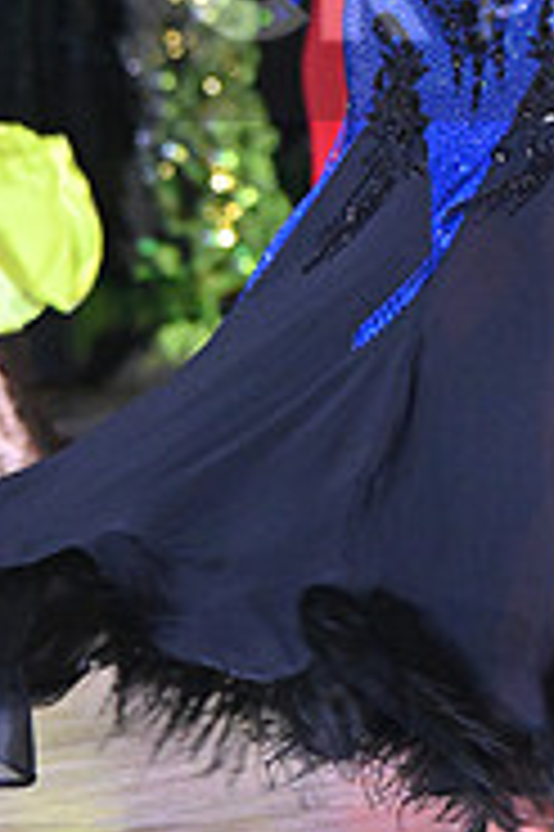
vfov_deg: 5.5
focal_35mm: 377
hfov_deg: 3.6
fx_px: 8718
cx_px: 750
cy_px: -27
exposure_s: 1/400
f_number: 5
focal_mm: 120
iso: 6400
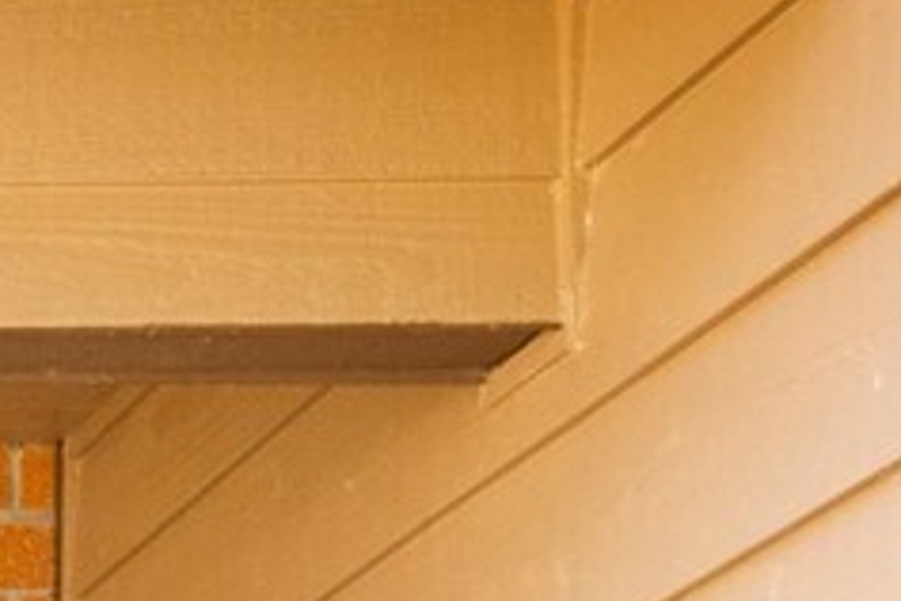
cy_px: 1676
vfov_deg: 7.2
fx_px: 4304
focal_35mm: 172
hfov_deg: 10.0
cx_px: -1466
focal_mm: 24
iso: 250
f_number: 8
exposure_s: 1/30
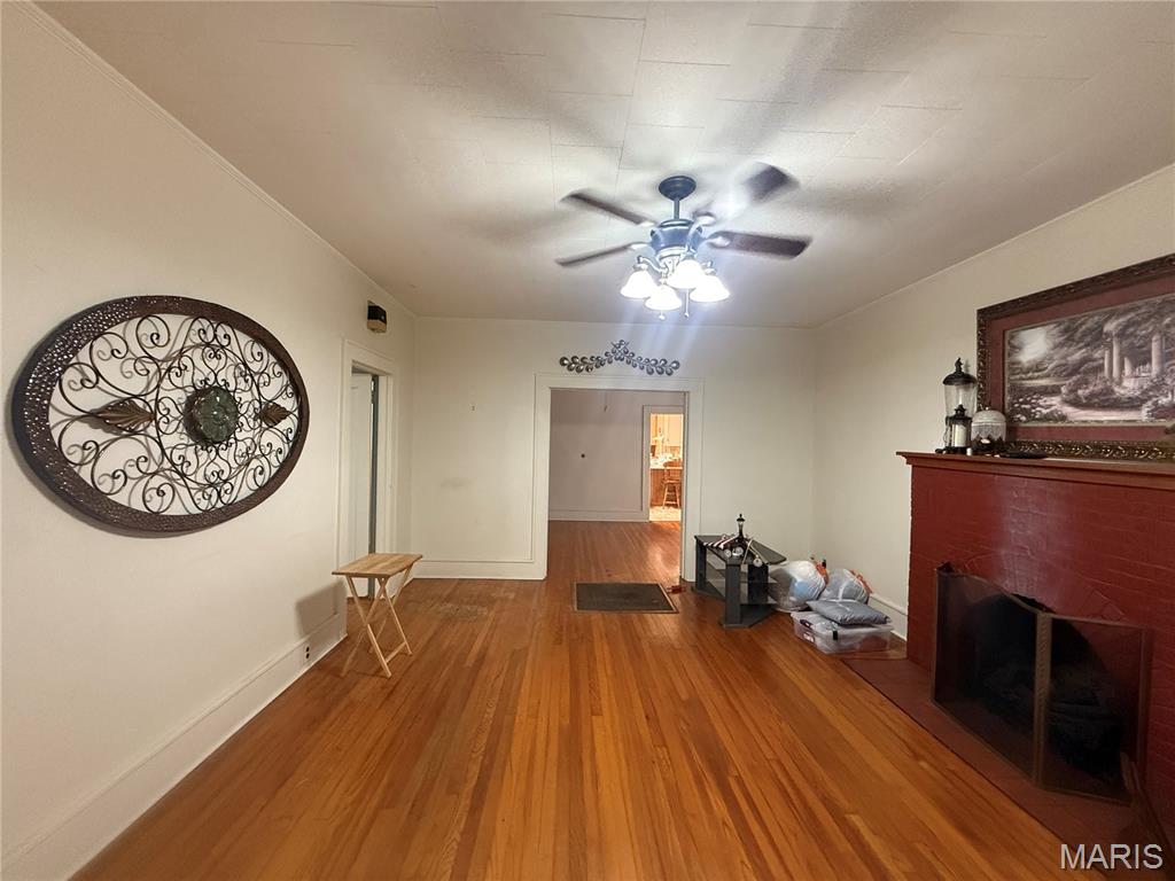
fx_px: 475
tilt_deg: -0.3
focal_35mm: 14
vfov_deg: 85.7
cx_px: 588
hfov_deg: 102.1
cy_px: 440
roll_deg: -1.6
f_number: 2.2
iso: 800
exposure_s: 1/60
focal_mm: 2.22
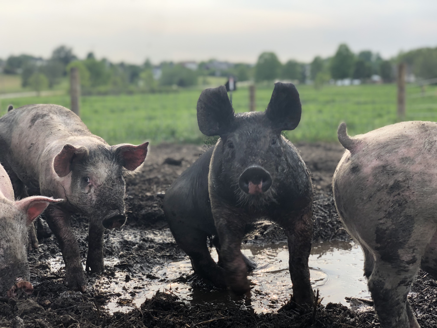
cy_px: 164
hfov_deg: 36.8
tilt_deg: -6.6
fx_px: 656
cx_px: 218
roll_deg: +1.7
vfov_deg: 28.0
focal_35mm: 52
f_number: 2.4
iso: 16
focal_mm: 6
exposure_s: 1/318
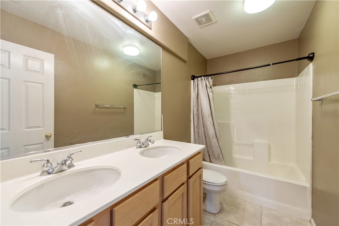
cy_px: 113
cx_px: 170
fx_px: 132
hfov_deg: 104.2
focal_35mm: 14
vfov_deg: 81.2
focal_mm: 14
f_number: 4
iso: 800
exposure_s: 1/60
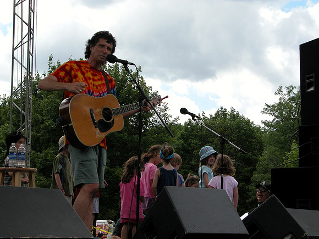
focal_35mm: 83
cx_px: 160
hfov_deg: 23.6
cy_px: 120
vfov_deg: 17.8
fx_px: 765
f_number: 4.9
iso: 100
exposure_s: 1/422
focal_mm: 21
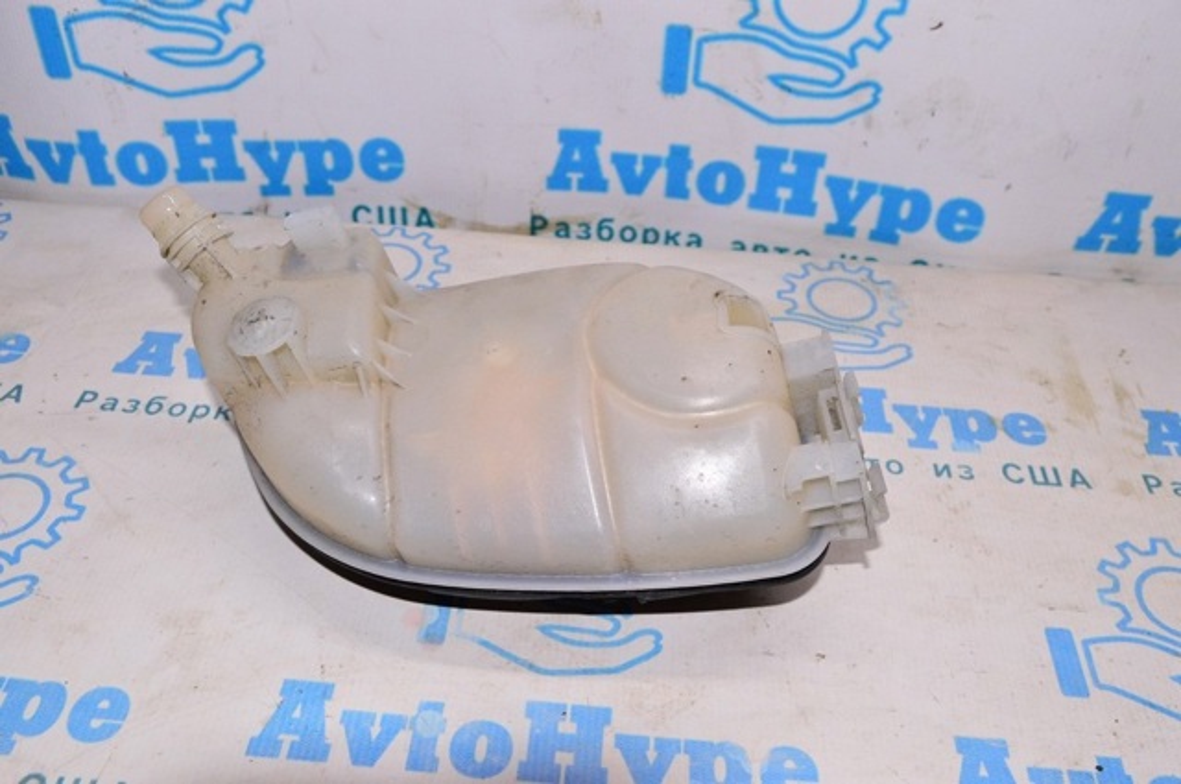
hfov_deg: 55.2
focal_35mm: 34
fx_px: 1130
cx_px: 590
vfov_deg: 38.3
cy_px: 392
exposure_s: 1/200
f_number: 8
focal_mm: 23
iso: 1600
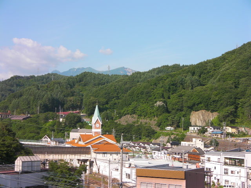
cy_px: 94
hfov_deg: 27.8
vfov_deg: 21.0
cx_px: 126
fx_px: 508
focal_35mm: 70
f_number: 3.7
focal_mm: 12.5
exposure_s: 1/390
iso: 50
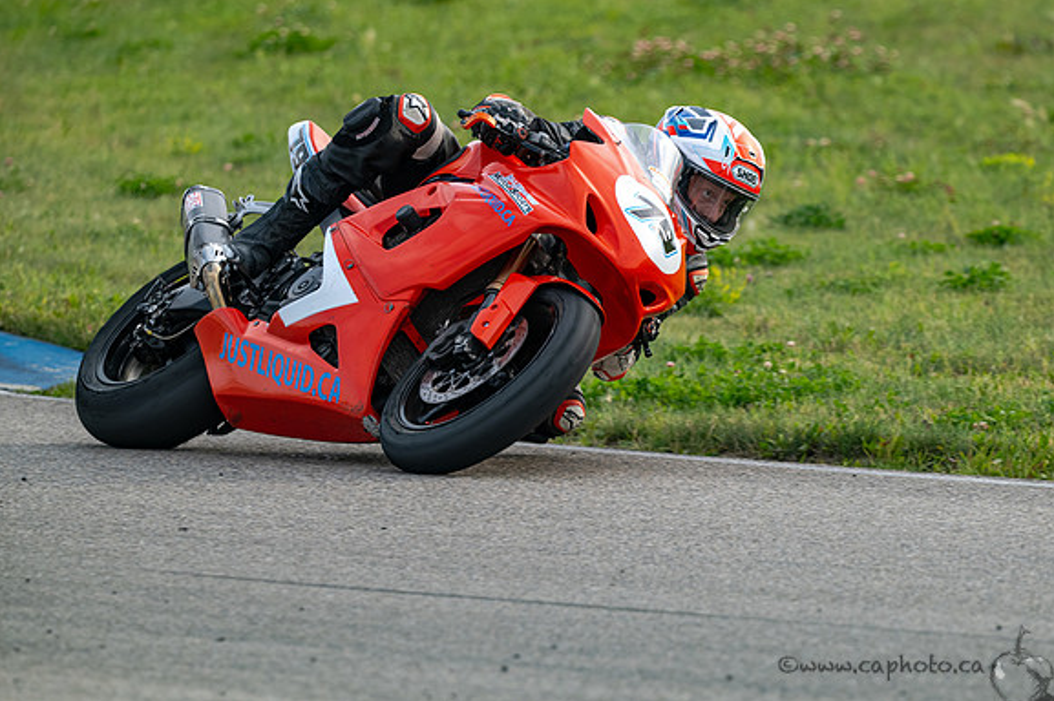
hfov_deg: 4.4
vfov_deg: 3.0
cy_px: 415
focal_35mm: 465
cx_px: 626
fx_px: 13606
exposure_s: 1/1250
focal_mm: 390
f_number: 6
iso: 450
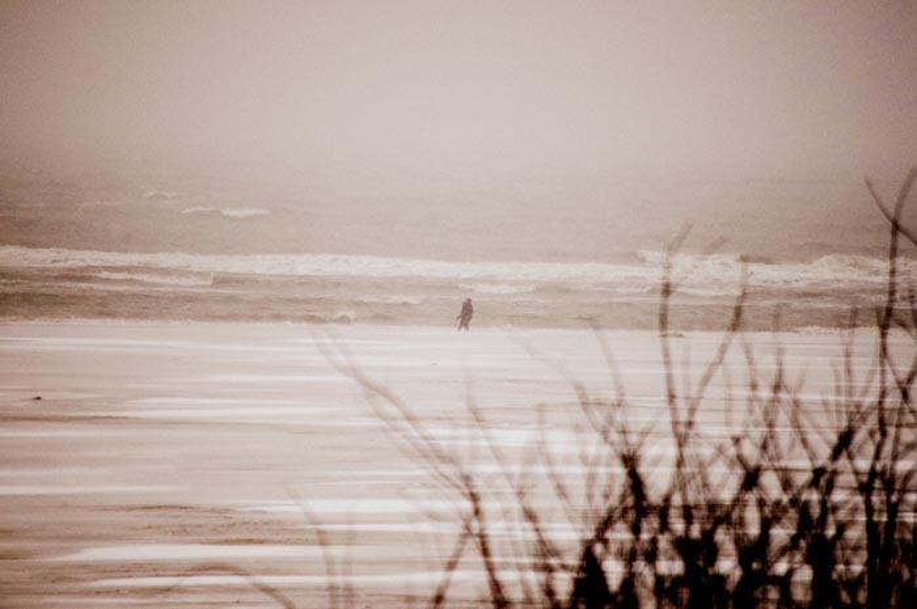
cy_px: 304
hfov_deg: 6.9
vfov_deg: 4.6
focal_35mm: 300
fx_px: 7633
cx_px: 458
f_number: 5.6
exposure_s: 1/160
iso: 800
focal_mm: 200
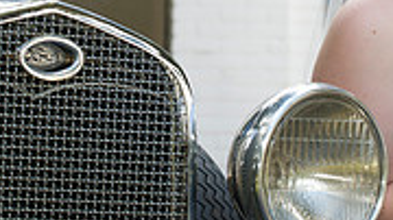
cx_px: 157
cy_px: -50
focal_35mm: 331
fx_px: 3447
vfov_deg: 3.7
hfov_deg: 6.5
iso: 320
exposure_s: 1/125
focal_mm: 98
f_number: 5.6
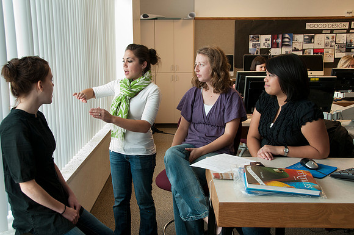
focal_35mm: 39
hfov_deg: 49.6
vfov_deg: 34.1
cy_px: 118
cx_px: 177
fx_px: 383
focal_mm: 26
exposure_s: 1/60
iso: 800
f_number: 5.6
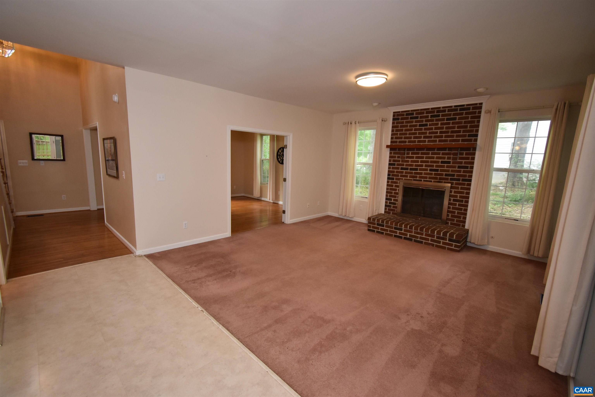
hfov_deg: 100.4
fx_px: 248
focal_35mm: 15
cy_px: 198
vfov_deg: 77.3
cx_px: 298
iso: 800
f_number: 4.5
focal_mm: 10
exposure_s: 1/160
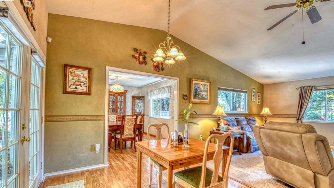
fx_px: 142
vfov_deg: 66.6
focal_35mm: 16
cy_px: 110
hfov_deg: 99.4
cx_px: 170
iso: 400
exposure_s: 1/4
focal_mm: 15
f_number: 11
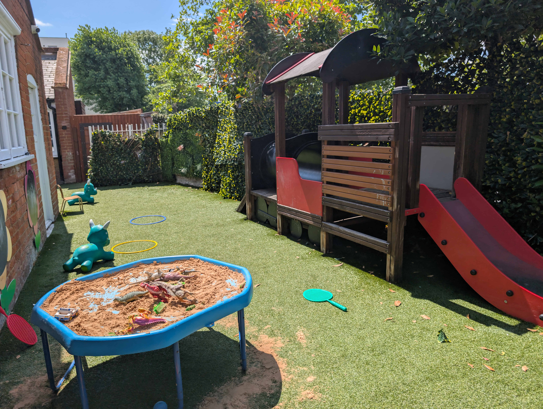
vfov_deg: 56.9
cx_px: 272
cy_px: 204
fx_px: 377
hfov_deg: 71.5
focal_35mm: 24
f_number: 1.7
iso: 19
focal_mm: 6.9
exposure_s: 1/1070
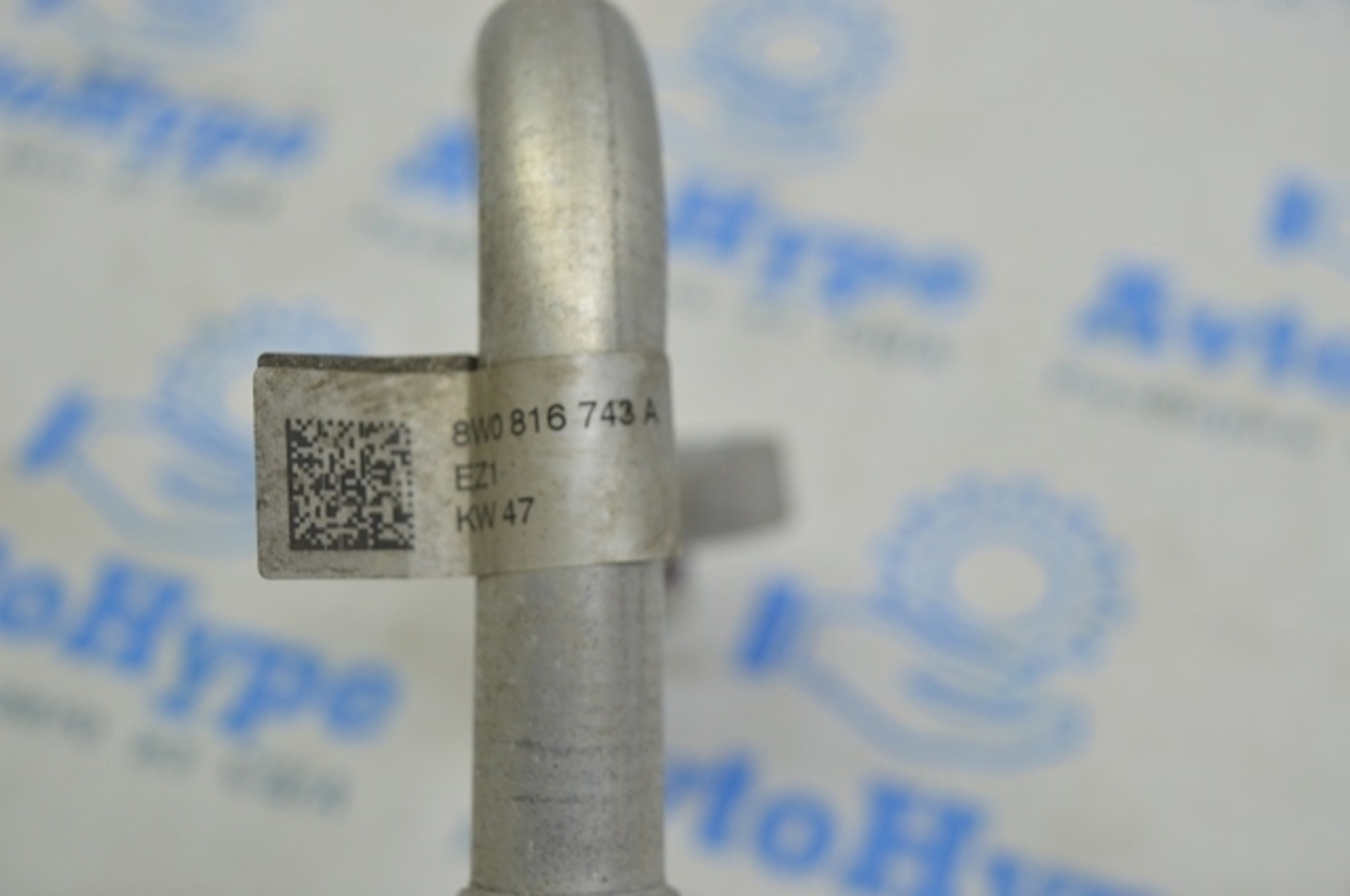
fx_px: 1966
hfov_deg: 37.9
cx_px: 675
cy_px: 448
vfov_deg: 25.7
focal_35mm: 52
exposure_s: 1/40
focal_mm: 35
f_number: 5.6
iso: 400
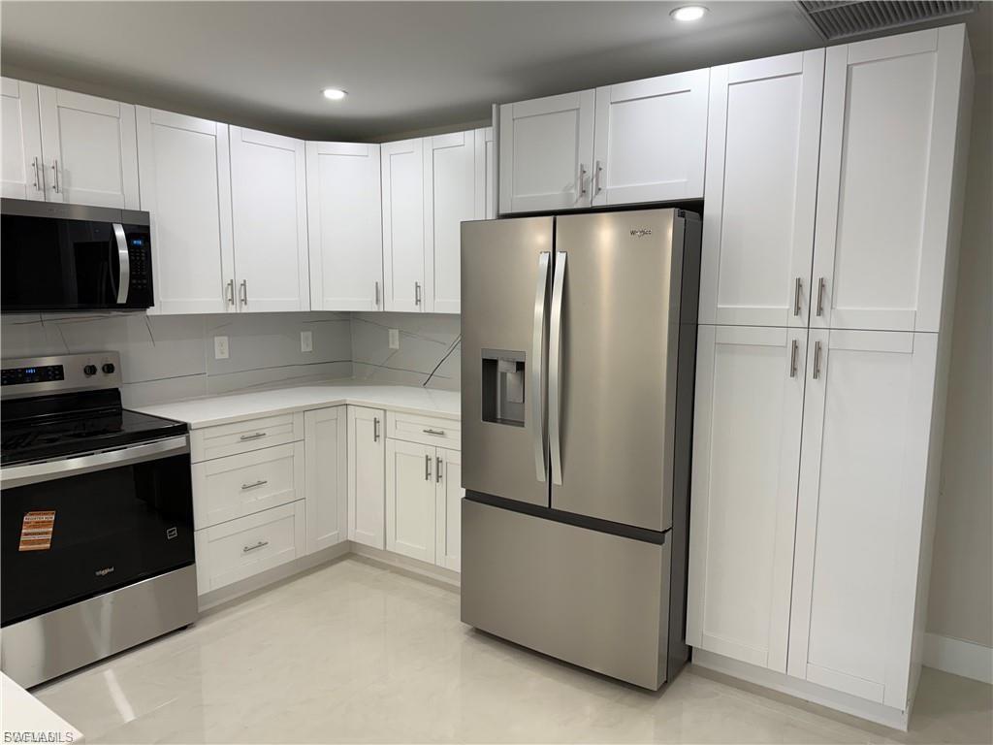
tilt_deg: -7.1
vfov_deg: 56.8
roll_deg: +0.0
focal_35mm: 24
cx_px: 496
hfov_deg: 71.6
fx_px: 688
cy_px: 372
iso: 80
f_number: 1.78
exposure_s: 1/120
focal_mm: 6.76
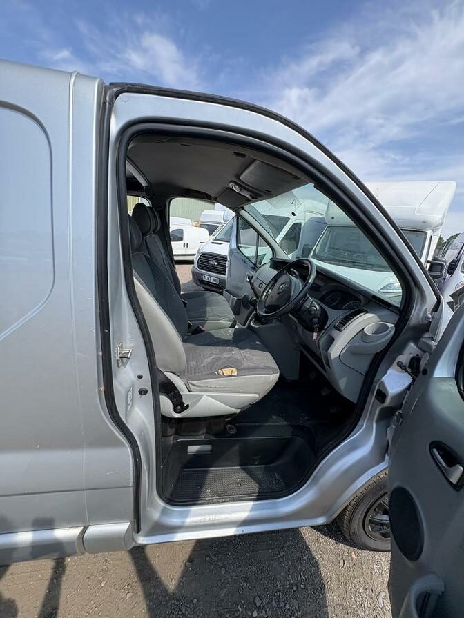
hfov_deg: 85.7
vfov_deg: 102.1
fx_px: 250
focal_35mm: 14
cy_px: 309
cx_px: 232
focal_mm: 2.22
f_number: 2.2
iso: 64
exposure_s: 1/492
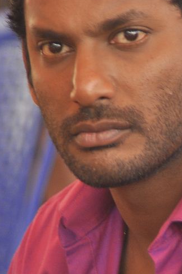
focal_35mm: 952
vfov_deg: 2.2
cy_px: 165
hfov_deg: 1.4
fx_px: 7234
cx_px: 184
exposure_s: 1/100
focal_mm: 200
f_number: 6.3
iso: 250
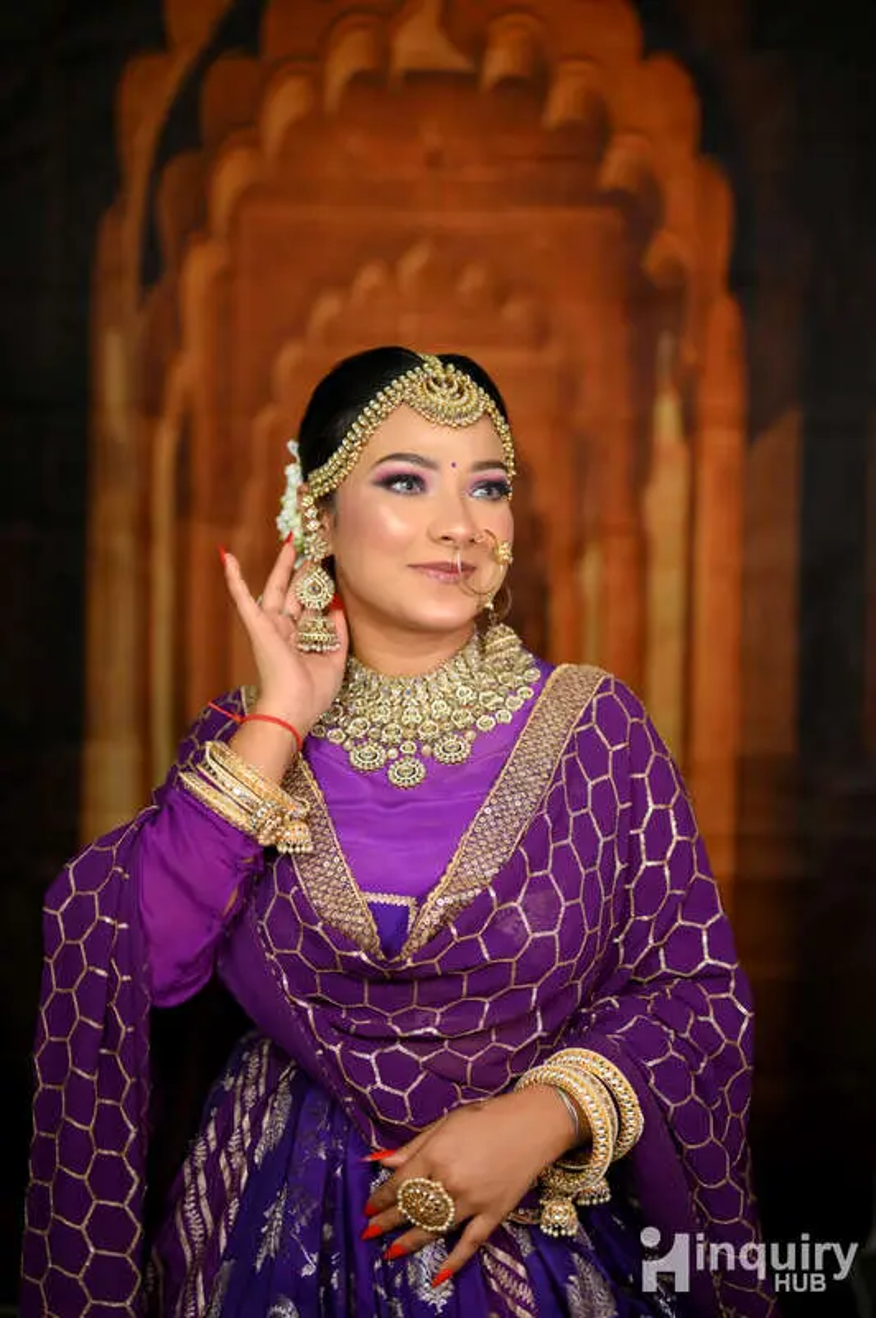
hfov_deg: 26.9
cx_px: 438
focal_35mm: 50
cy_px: 659
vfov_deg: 39.6
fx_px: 1828
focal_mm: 50
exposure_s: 1/250
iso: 250
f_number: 1.8
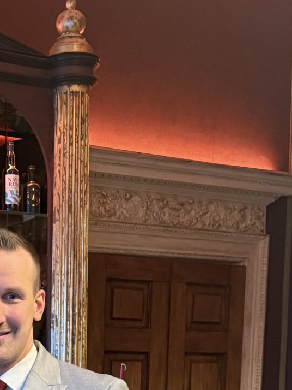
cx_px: -32
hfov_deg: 16.6
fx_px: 967
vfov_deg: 20.5
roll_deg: -0.1
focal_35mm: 86
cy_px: 524
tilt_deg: -6.4
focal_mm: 6.76
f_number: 1.78
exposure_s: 1/50
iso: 640
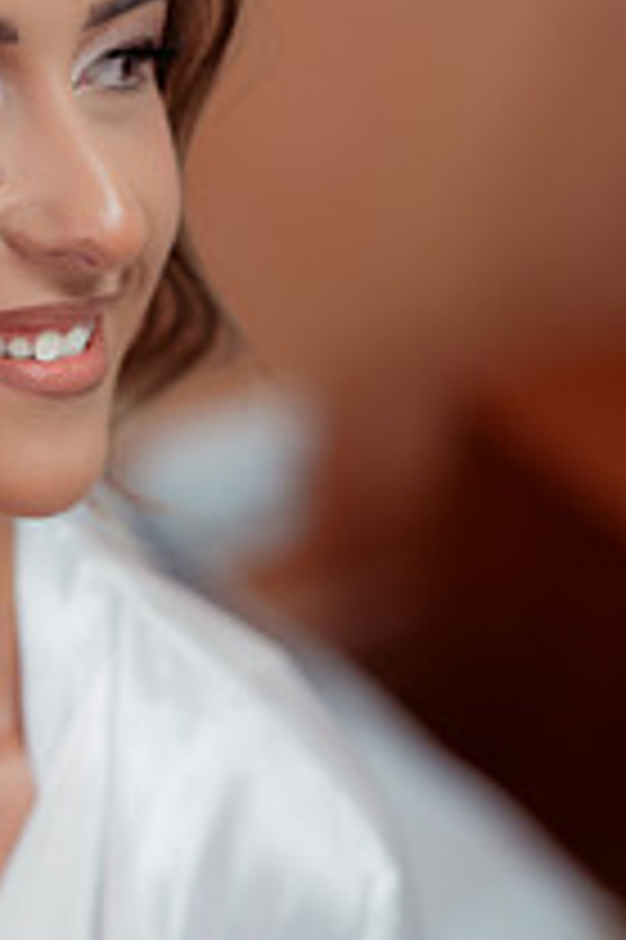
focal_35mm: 183
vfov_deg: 11.2
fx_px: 4781
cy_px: 427
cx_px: 56
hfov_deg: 7.5
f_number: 2
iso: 640
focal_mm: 85
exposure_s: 1/400
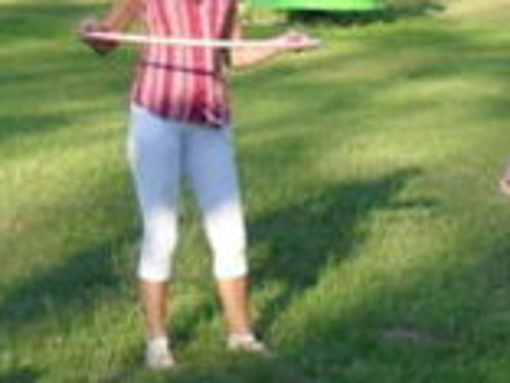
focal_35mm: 158
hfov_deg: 12.3
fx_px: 2328
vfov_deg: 9.4
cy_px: 272
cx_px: 530
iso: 80
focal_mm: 6.3
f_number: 2.8
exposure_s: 1/350
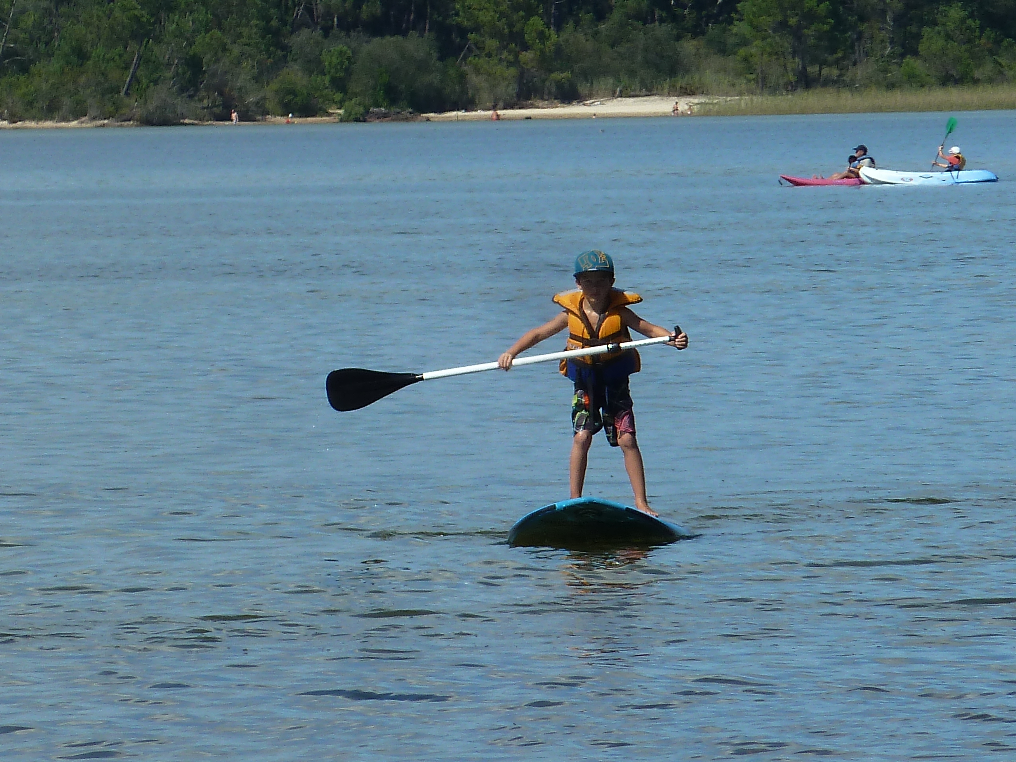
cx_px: 508
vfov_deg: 2.4
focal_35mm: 608
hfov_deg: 3.3
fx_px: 17845
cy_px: 381
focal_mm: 49.2
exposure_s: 1/500
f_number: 5.6
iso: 80
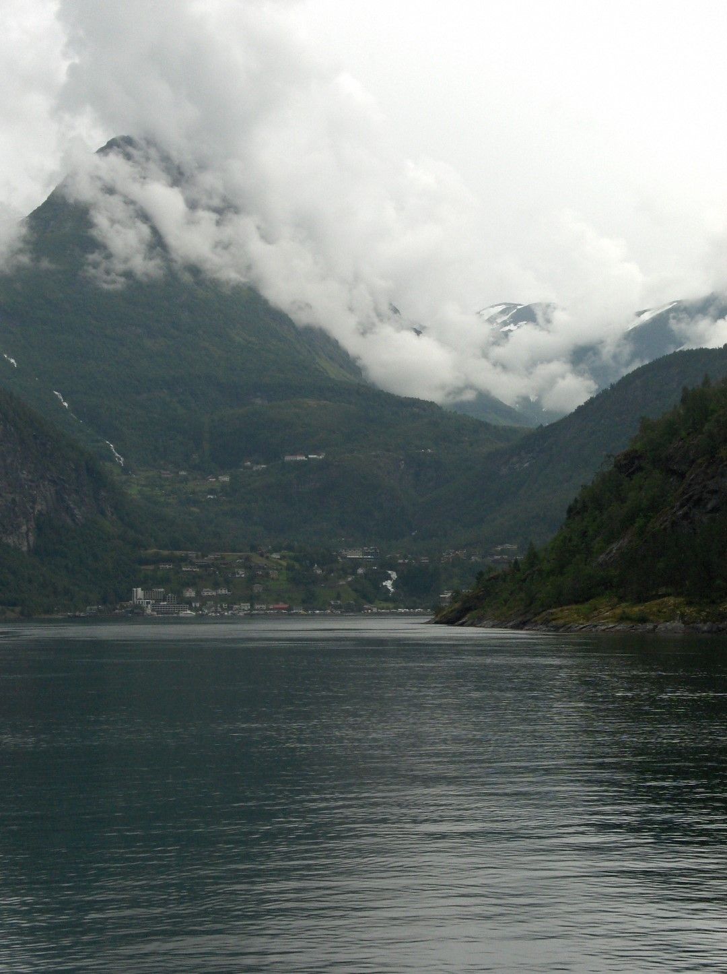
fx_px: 1769
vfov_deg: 30.8
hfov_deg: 23.2
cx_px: 364
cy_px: 487
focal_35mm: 63
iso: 97
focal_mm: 13
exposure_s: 1/746
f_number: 5
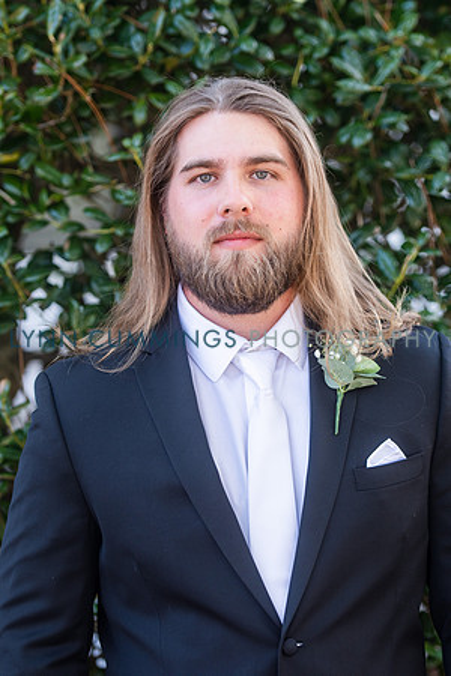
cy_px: 338
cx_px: 269
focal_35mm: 138
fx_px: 2591
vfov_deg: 14.9
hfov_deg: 9.9
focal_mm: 92
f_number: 3.5
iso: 160
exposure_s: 1/250
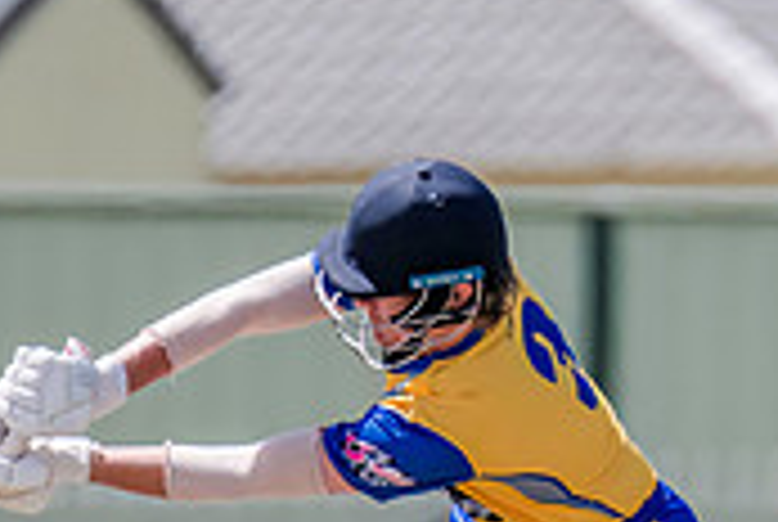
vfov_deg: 0.7
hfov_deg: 1.0
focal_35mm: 2068
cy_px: 551
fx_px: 44768
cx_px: 688
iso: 800
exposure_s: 1/2500
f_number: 6.3
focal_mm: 600
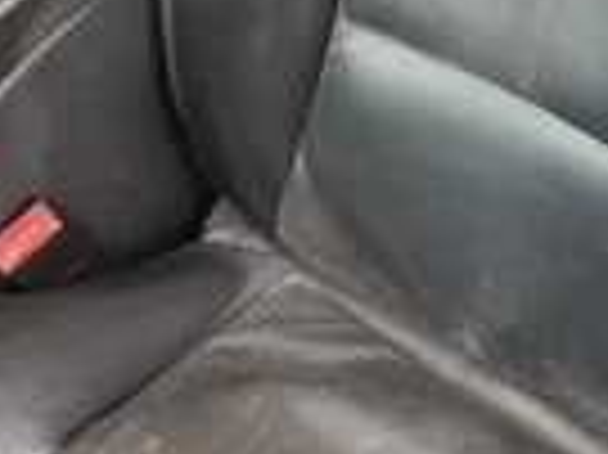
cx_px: 608
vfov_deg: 16.3
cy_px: -117
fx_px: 1509
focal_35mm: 86
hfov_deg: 21.9
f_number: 1.8
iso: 50
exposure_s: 1/122
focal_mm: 3
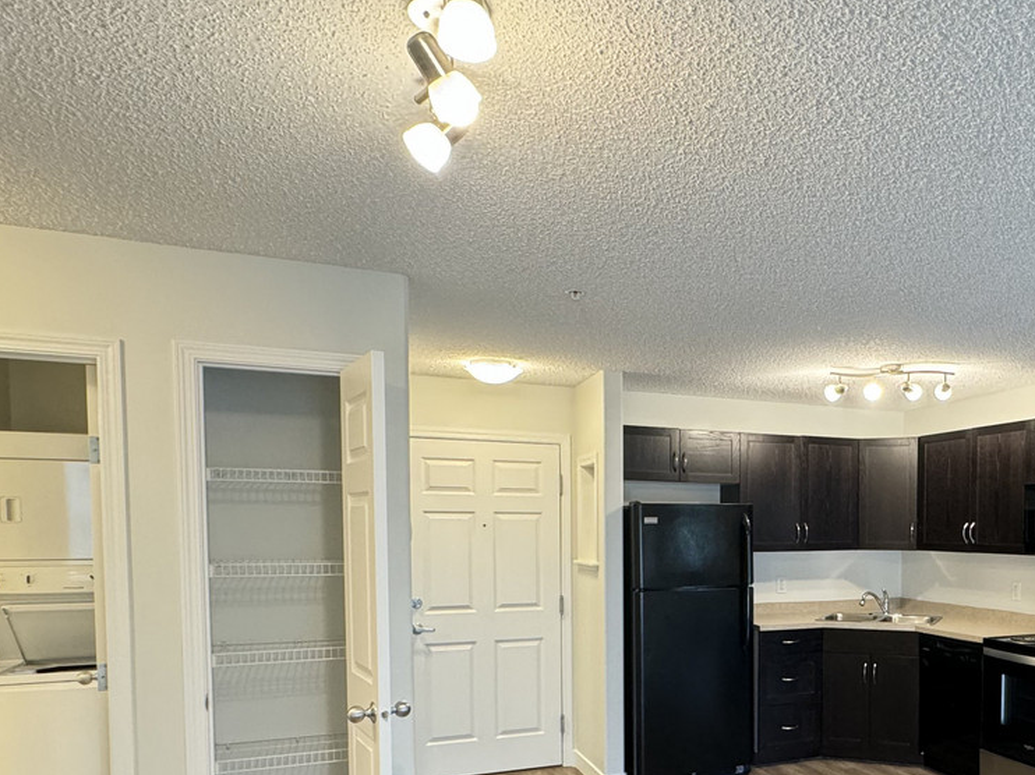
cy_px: 567
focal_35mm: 29
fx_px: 867
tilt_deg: -2.0
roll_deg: -0.1
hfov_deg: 58.5
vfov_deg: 46.7
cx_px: 776
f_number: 2.2
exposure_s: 1/60
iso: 400
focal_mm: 2.22
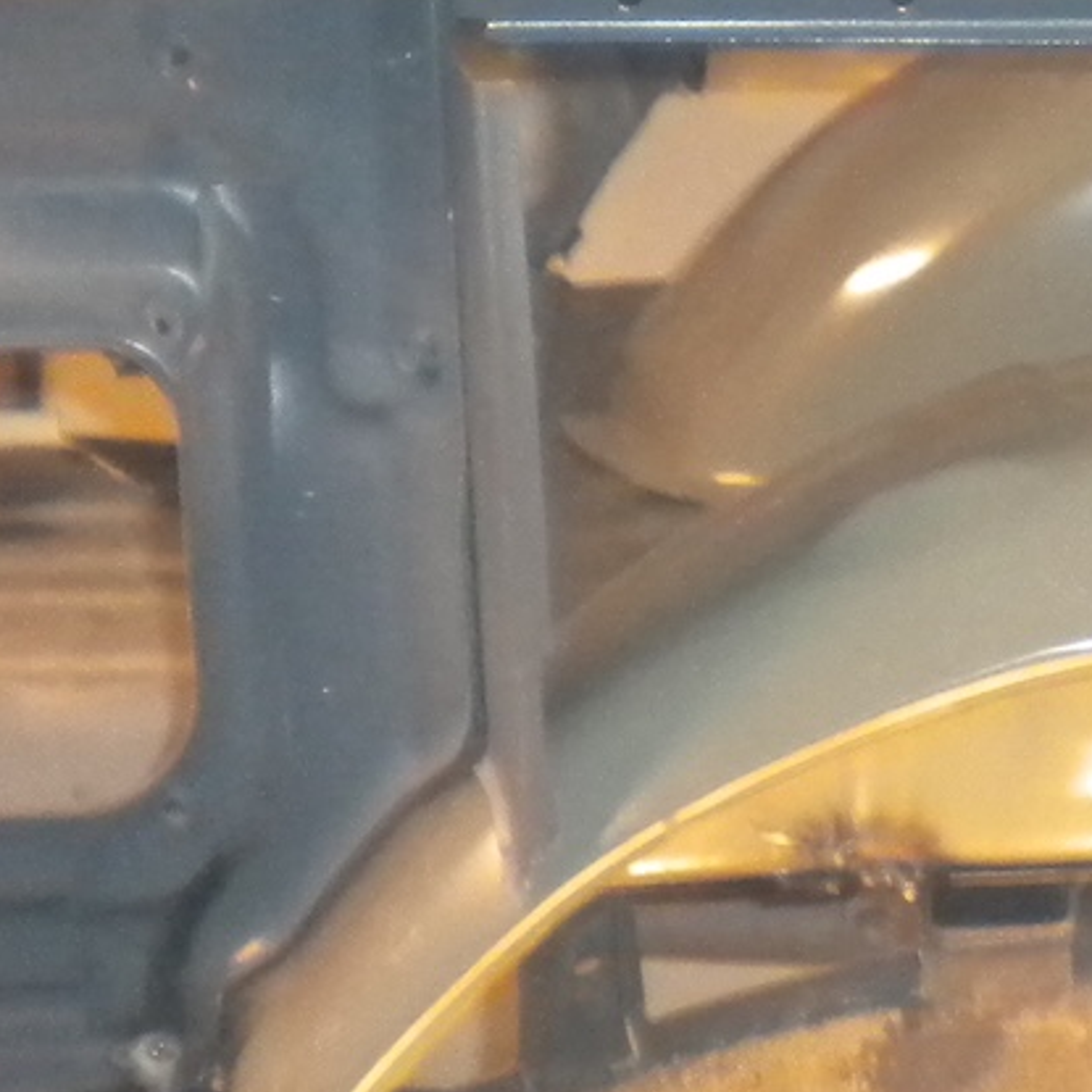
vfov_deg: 12.2
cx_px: 1487
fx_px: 5104
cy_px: 587
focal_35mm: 143
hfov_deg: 11.8
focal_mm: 6.3
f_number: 3.1
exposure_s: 1/30
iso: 400
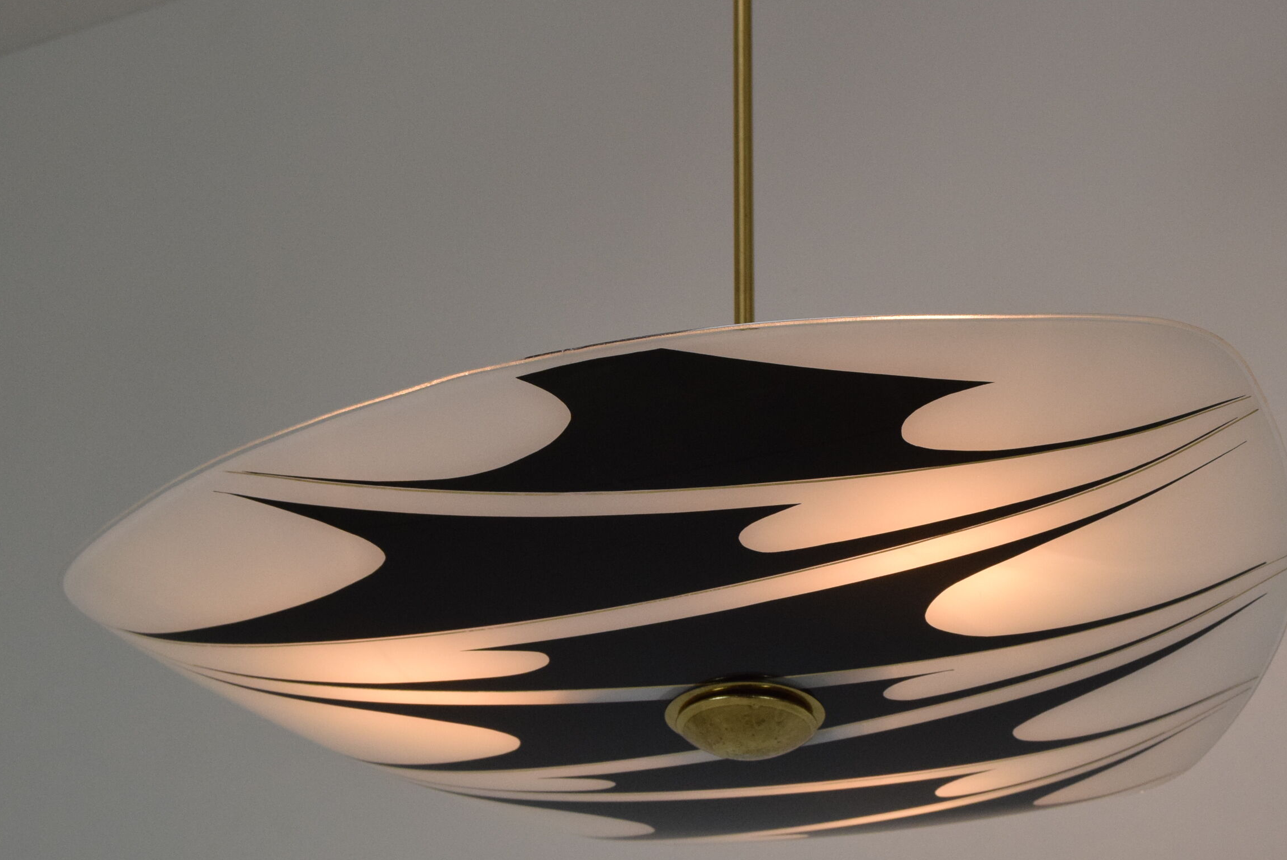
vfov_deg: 19.9
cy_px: 371
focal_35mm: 69
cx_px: 763
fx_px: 2456
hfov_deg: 29.3
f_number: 9
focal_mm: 35
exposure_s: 1/320
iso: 1600
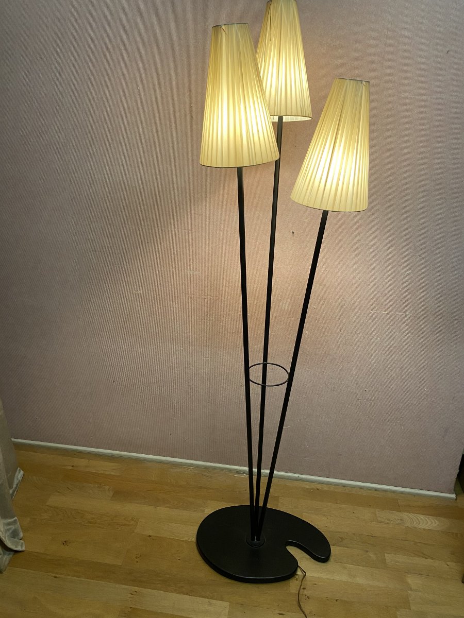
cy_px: 309
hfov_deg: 53.1
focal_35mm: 26
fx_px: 465
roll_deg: -1.0
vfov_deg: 67.3
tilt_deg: -20.5
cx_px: 232
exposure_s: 1/50
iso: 100
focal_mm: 4.25
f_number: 1.8
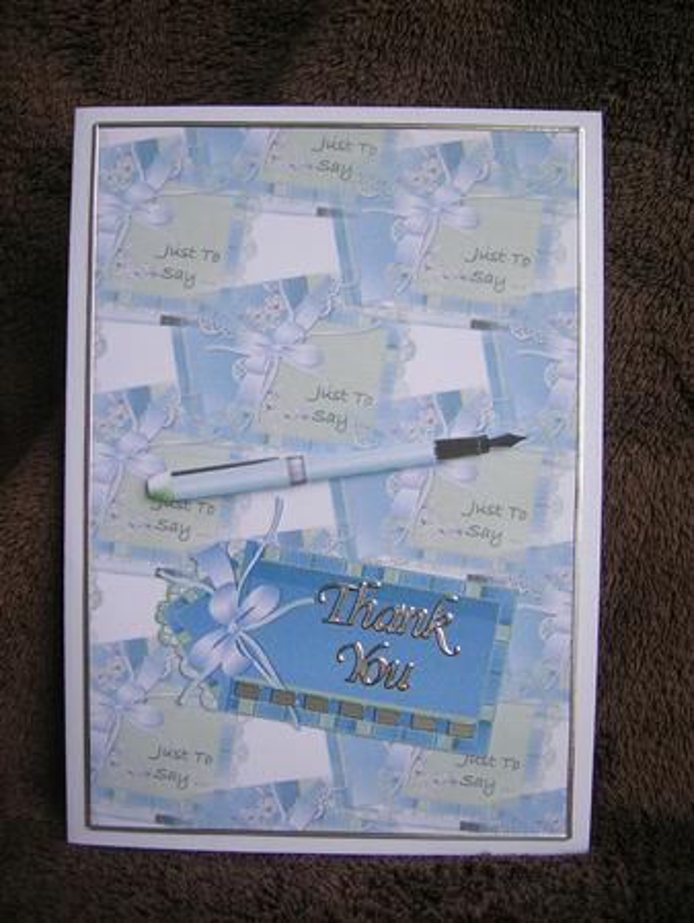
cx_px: 347
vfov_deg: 52.6
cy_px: 462
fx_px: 935
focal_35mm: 35
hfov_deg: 40.7
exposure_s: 1/36.9
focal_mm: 5.4
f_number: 2.8
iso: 50
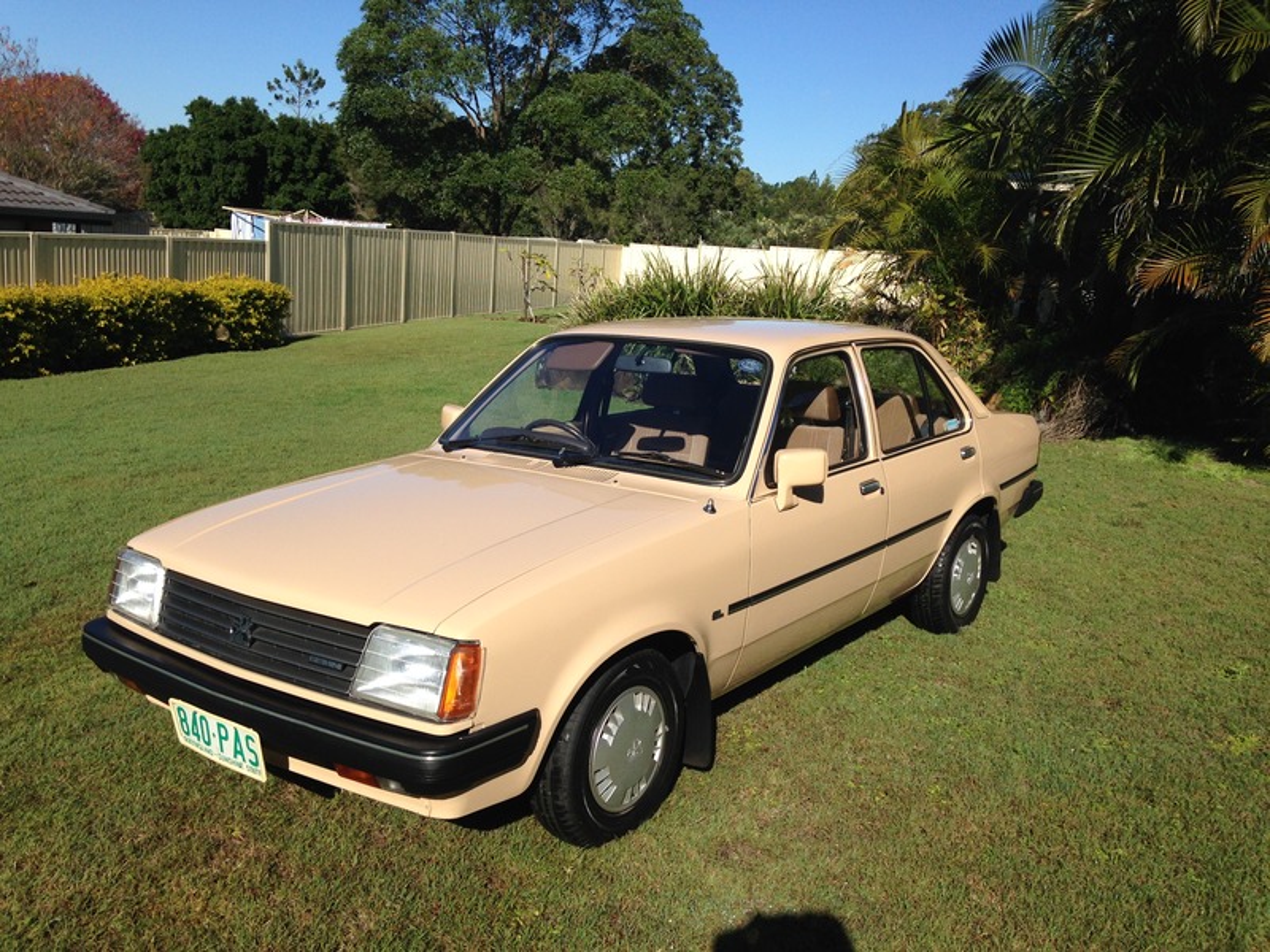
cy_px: 476
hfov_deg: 55.4
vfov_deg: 42.9
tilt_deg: -13.6
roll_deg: -2.9
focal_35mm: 33
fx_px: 1211
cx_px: 635
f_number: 2.4
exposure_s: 1/2169
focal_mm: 4.12
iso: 50
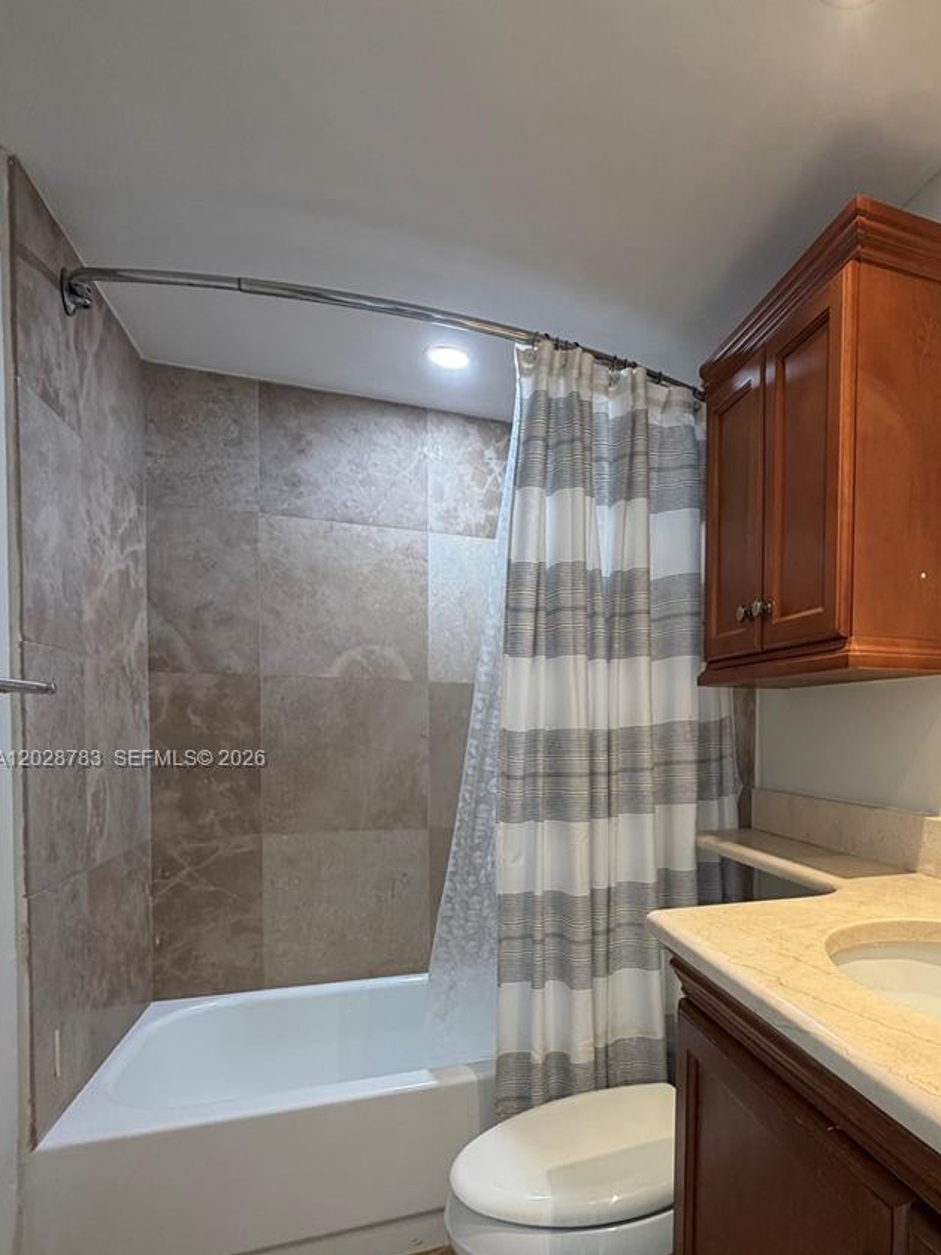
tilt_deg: -3.1
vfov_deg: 80.7
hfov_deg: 63.5
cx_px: 662
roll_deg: +0.3
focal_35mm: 20
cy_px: 760
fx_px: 725
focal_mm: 2.22
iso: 160
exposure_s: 1/60
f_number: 2.2
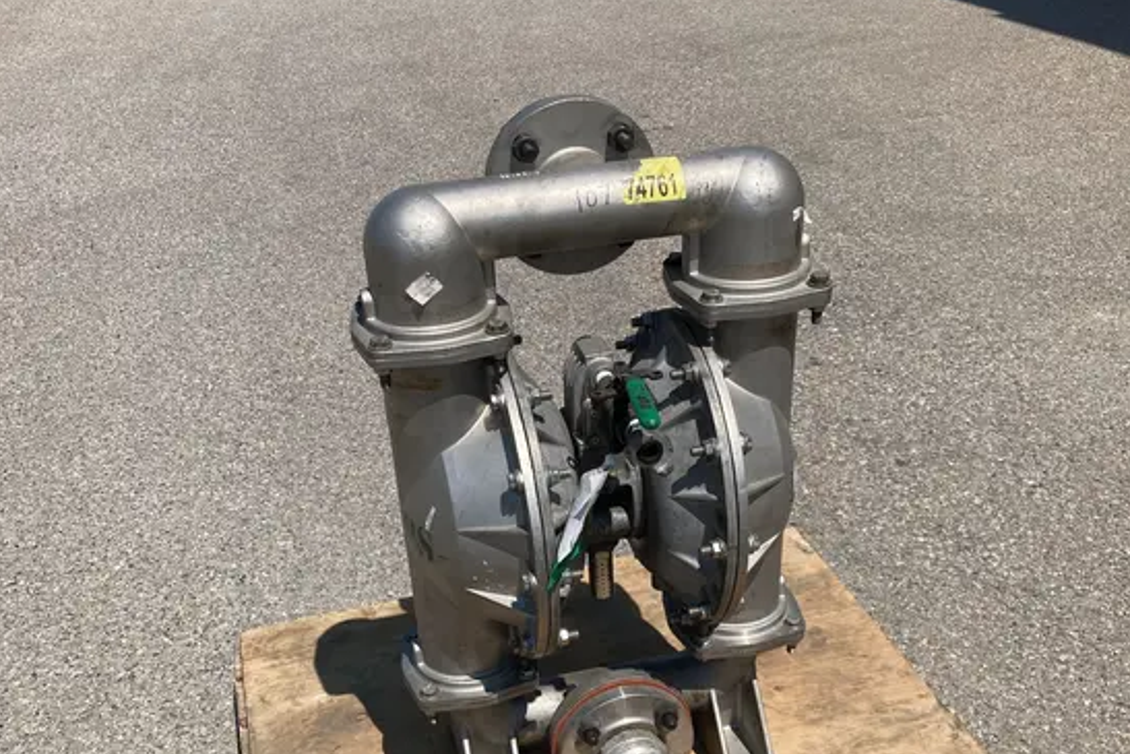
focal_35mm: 39
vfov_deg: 33.4
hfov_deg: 49.5
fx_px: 1224
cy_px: 582
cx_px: 564
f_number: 1.8
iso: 20
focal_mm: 3.99
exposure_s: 1/2857
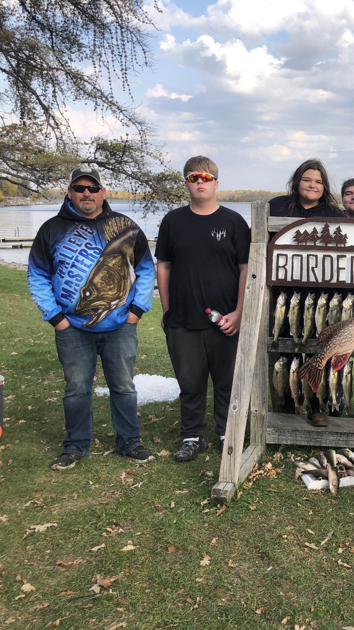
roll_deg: -0.8
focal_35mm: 41
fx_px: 684
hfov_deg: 26.4
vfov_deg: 49.4
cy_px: 315
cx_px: 403
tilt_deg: -7.7
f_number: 1.8
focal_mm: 3.99
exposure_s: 1/827
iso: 20
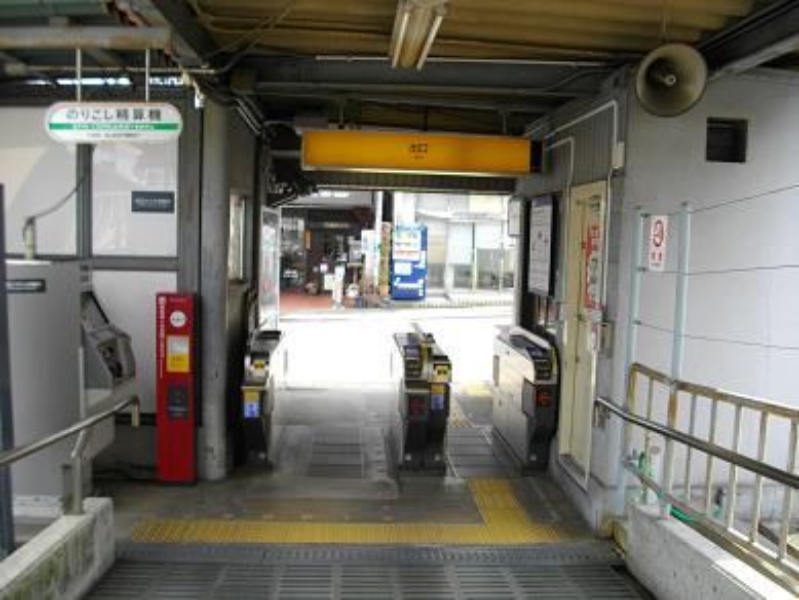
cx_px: 400
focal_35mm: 32
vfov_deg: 44.2
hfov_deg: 56.8
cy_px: 300
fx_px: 739
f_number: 2.9
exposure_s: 1/200
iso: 100
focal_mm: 5.7
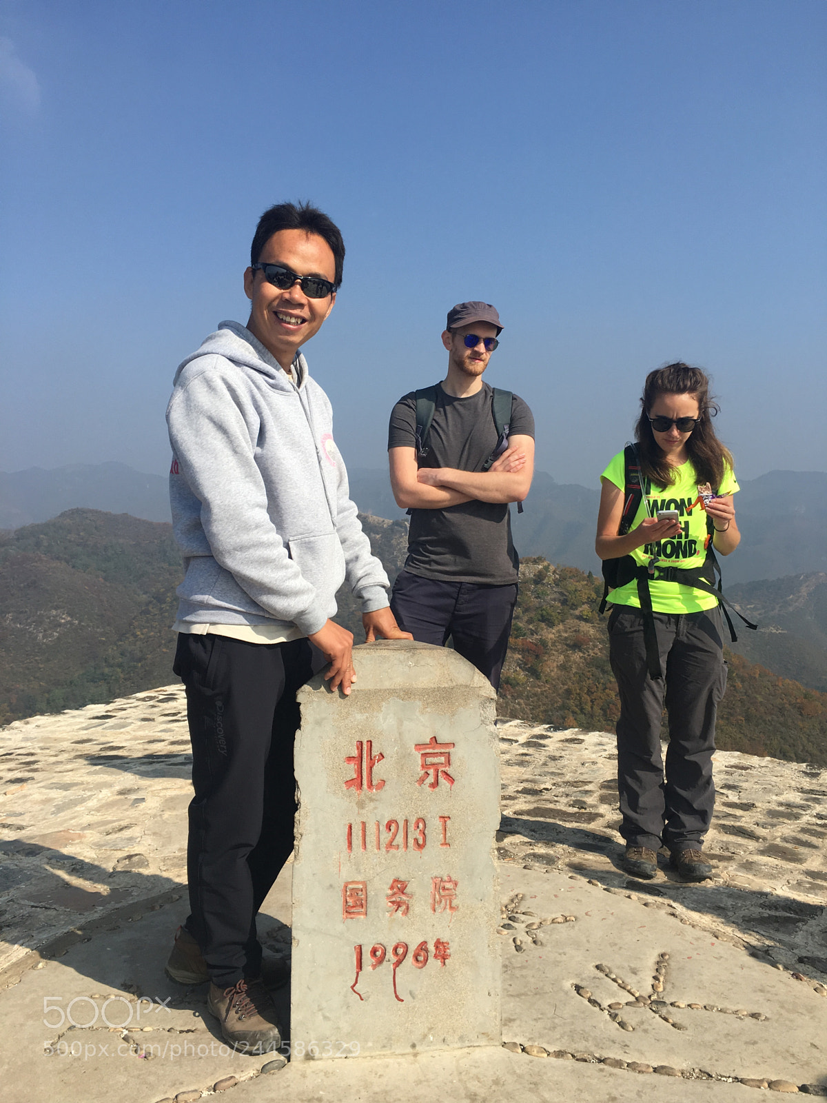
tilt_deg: -3.3
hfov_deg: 48.2
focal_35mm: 29
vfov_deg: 61.7
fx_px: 924
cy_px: 552
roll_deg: +0.2
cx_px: 414
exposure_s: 1/1972
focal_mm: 4.15
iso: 25
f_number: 2.2
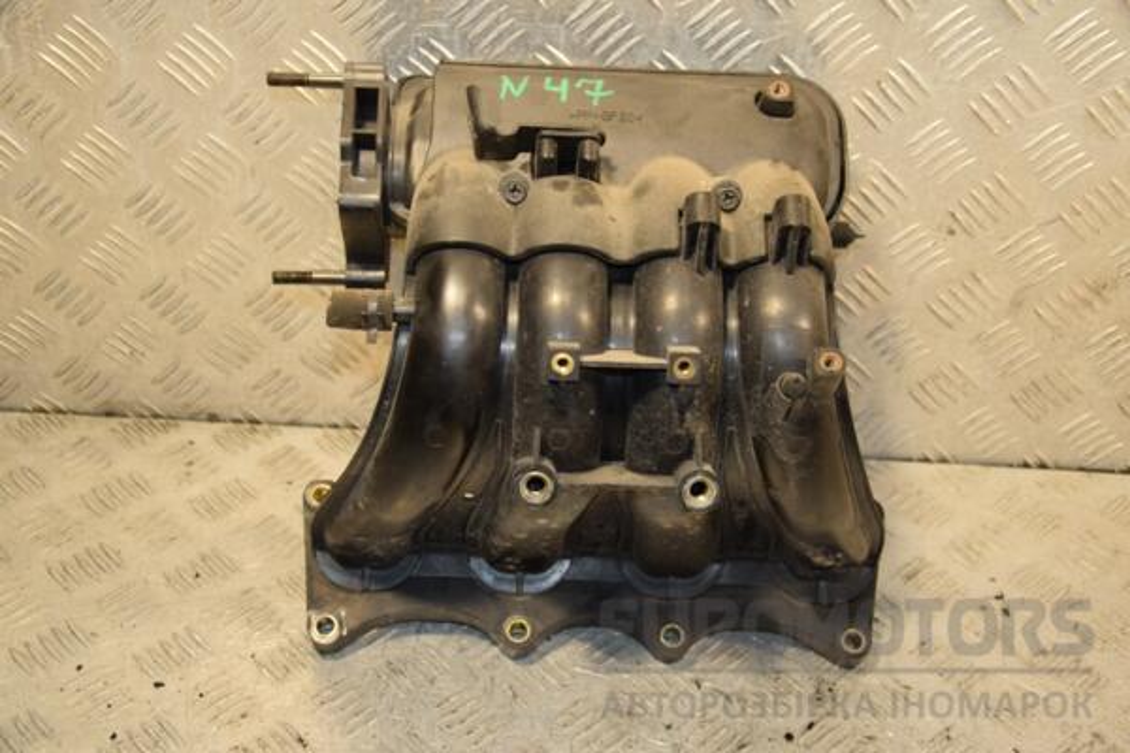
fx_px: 1648
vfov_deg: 25.8
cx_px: 565
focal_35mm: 52
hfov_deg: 37.9
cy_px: 376
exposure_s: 1/160
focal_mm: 35
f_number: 5
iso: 800
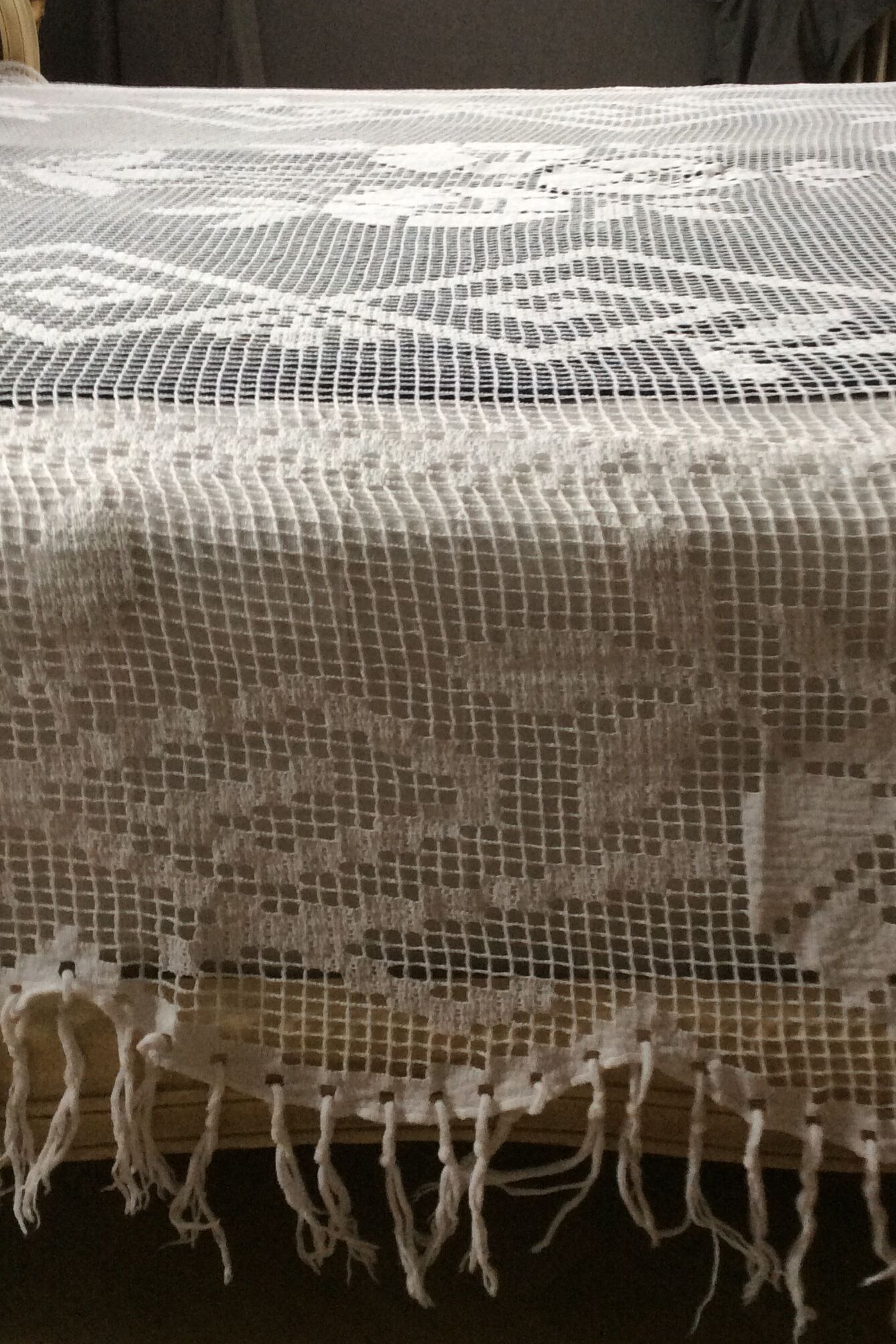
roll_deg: +0.0
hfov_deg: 31.1
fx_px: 1605
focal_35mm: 43
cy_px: 595
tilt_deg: -23.6
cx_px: 509
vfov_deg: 45.4
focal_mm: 3.3
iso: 80
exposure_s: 1/25
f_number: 2.4
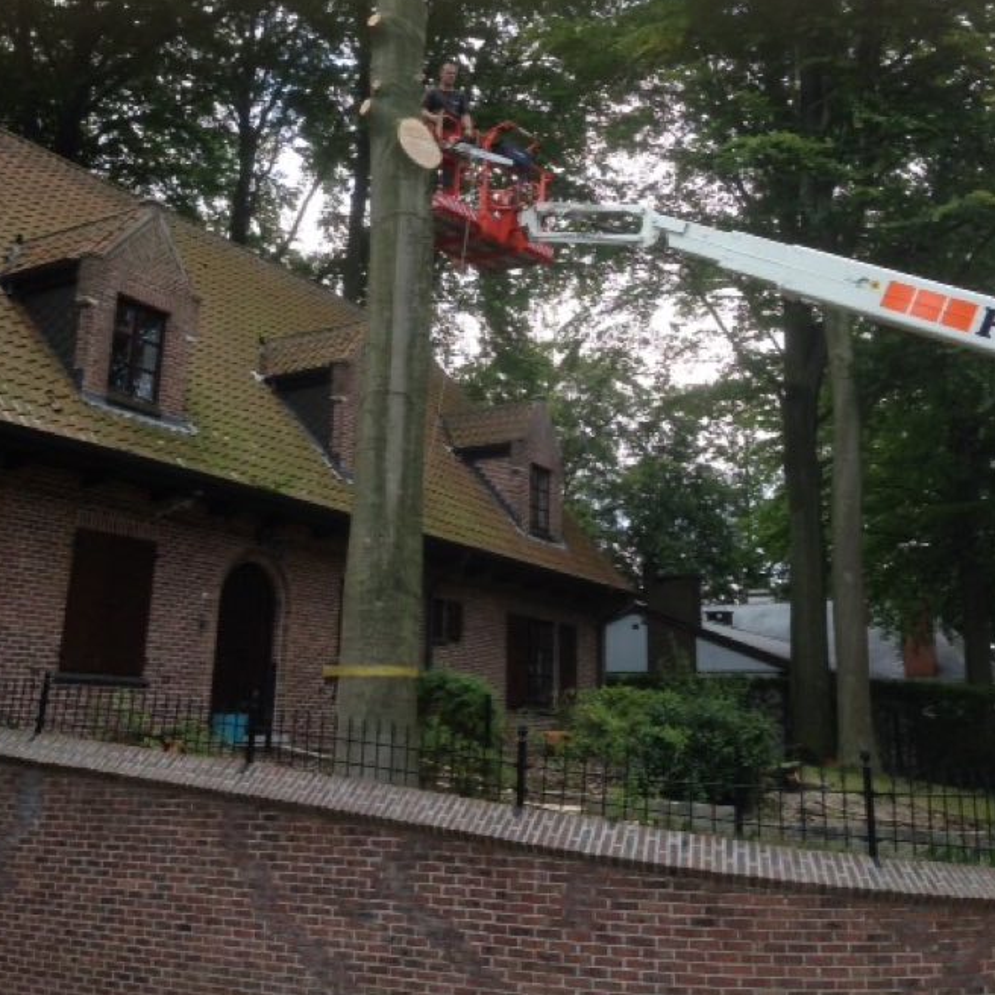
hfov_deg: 41.9
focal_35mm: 40
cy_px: 358
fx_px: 1301
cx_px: 494
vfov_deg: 41.5
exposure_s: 1/188
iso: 50
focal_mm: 4.12
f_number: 2.4
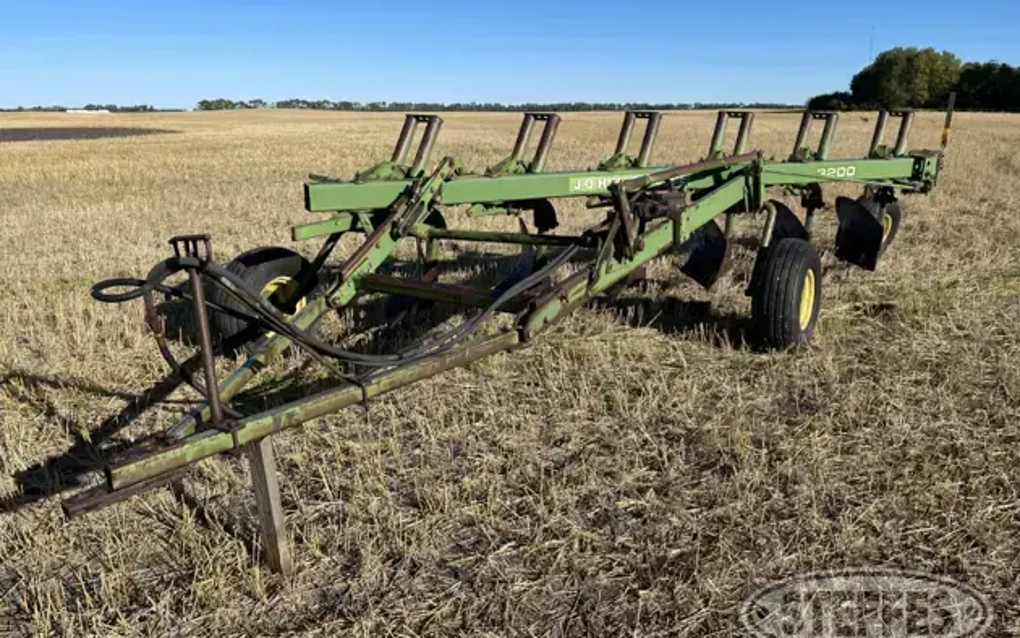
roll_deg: +0.6
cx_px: 510
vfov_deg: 44.5
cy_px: 290
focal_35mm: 28
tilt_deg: -11.0
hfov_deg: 66.5
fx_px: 778
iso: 32
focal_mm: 5.1
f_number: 1.6
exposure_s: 1/3663
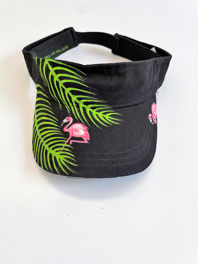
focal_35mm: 26
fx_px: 198
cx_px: 99
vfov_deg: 67.3
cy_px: 132
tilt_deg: -53.4
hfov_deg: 53.1
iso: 125
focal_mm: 4.2
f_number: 1.6
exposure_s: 1/121
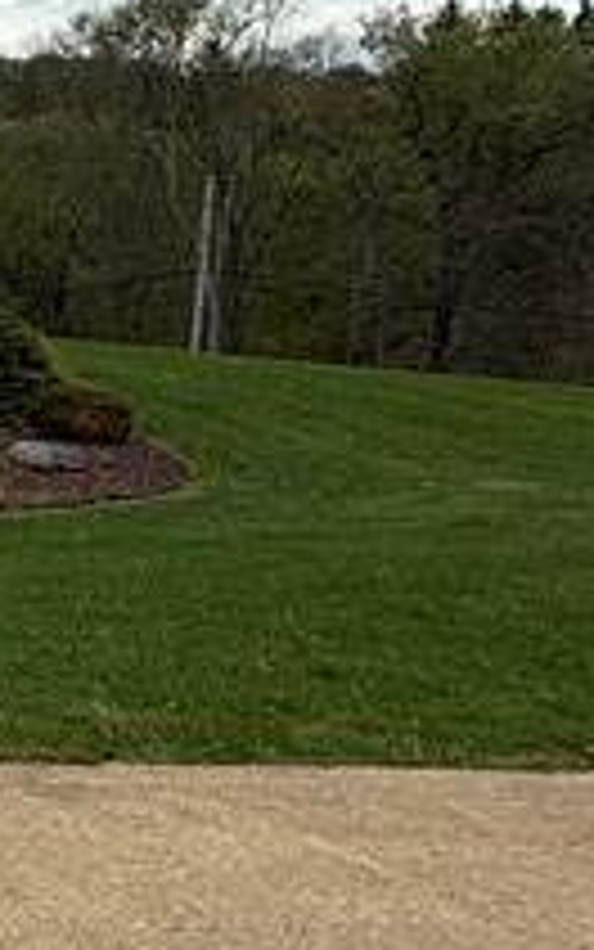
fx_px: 1864
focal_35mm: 72
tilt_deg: -6.9
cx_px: -914
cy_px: 414
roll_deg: +1.4
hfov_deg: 12.9
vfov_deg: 28.6
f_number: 2.2
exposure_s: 1/1497
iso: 50
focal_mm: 2.22
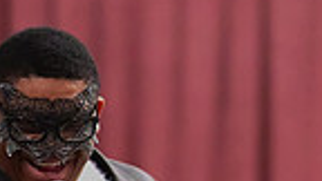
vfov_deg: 3.4
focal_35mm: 358
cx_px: 320
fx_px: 3057
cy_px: 256
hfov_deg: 6.0
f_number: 1.8
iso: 2500
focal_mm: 85
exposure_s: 1/125
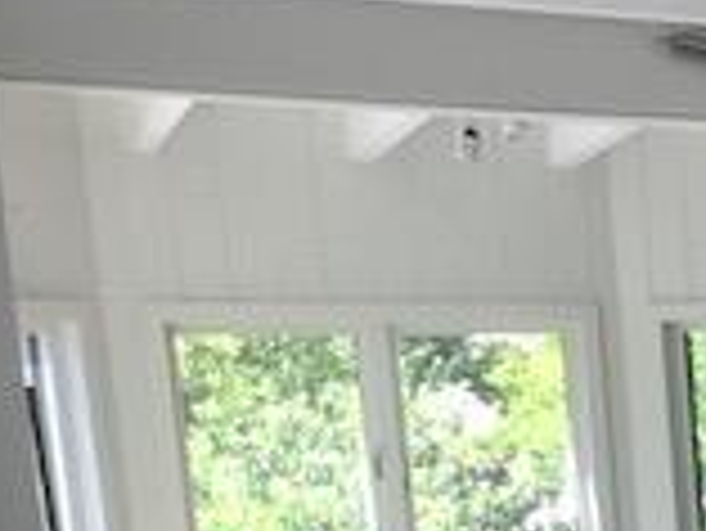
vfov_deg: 12.0
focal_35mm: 114
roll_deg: +1.4
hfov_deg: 15.0
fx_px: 2327
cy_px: 954
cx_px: 1264
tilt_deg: -12.8
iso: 20
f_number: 1.8
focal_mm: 3.99
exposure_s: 1/124
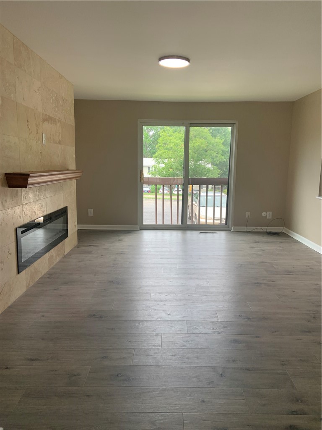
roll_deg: -0.2
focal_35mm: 26
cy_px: 215
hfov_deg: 53.1
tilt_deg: -7.1
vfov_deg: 67.3
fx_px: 322
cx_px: 161
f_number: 1.8
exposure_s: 1/121
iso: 40
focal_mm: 4.25
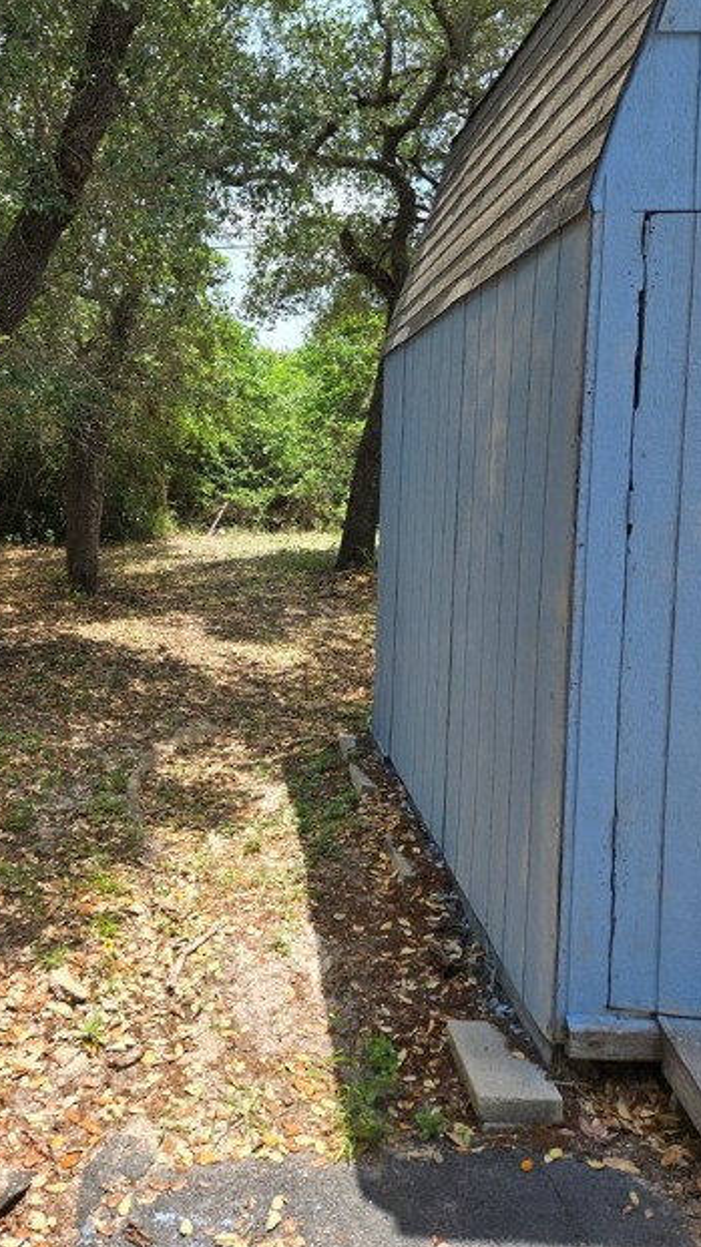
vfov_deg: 62.2
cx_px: 197
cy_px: 514
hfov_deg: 37.1
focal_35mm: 31
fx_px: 1025
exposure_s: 1/2122
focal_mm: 5.4
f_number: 1.8
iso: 80
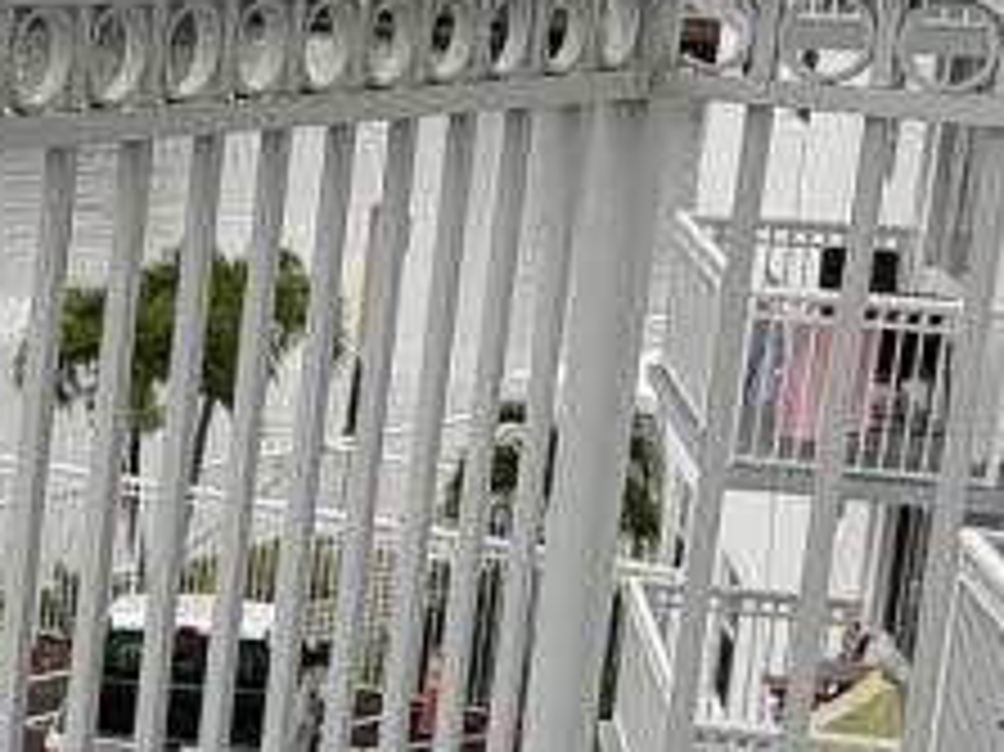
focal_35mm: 112
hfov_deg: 14.7
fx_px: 3247
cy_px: 369
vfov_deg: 13.2
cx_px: -968
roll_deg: -2.3
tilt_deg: -10.1
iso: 40
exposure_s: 1/122
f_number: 1.6
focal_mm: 5.96
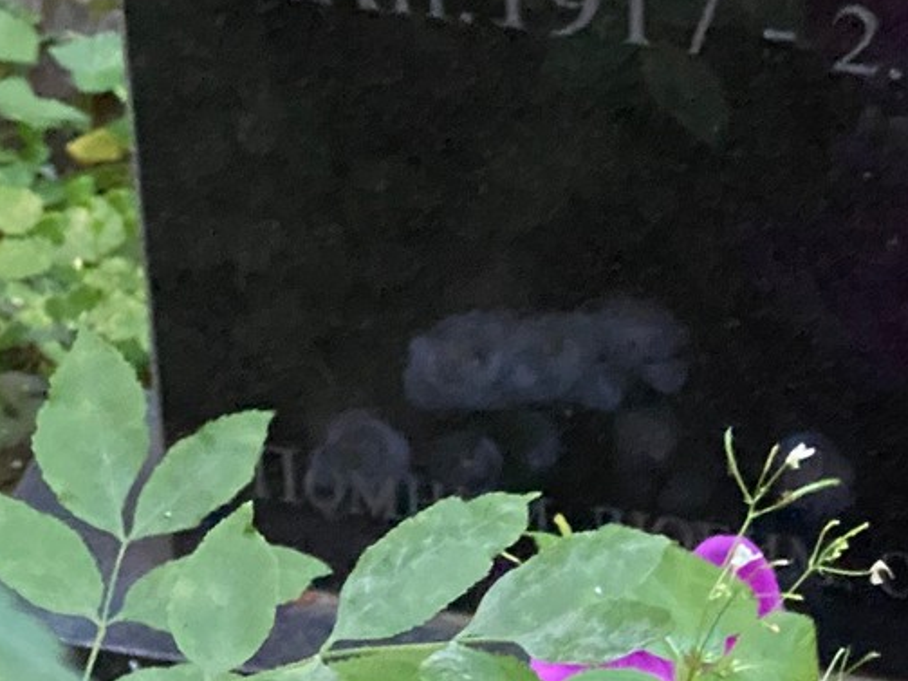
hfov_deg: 13.2
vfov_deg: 9.8
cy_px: -74
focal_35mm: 149
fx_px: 3907
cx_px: 735
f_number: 2
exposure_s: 1/30
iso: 1250
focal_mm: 6
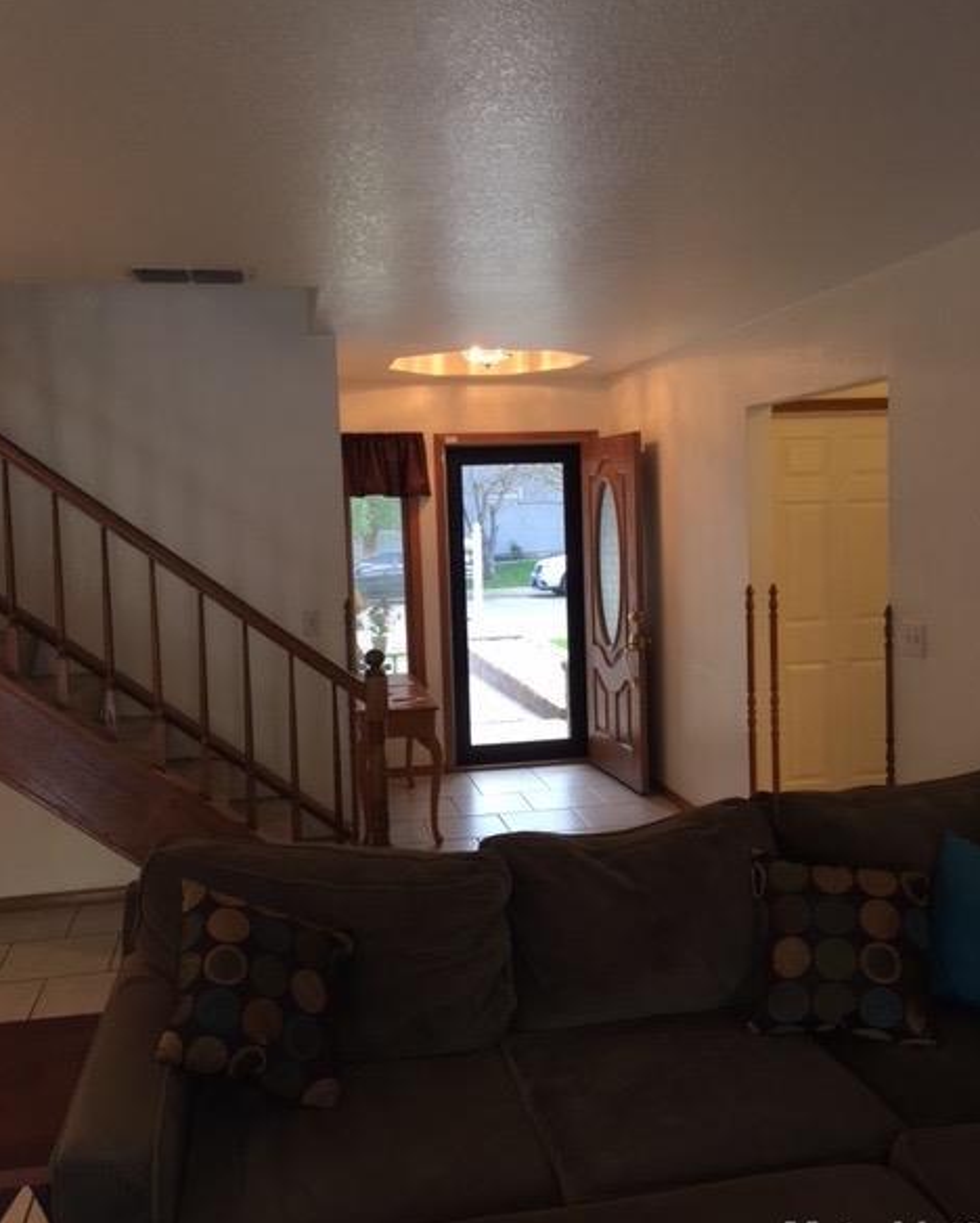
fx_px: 1123
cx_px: 484
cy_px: 593
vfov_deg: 57.1
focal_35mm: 31
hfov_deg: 47.2
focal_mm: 4.15
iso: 32
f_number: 2.2
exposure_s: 1/30
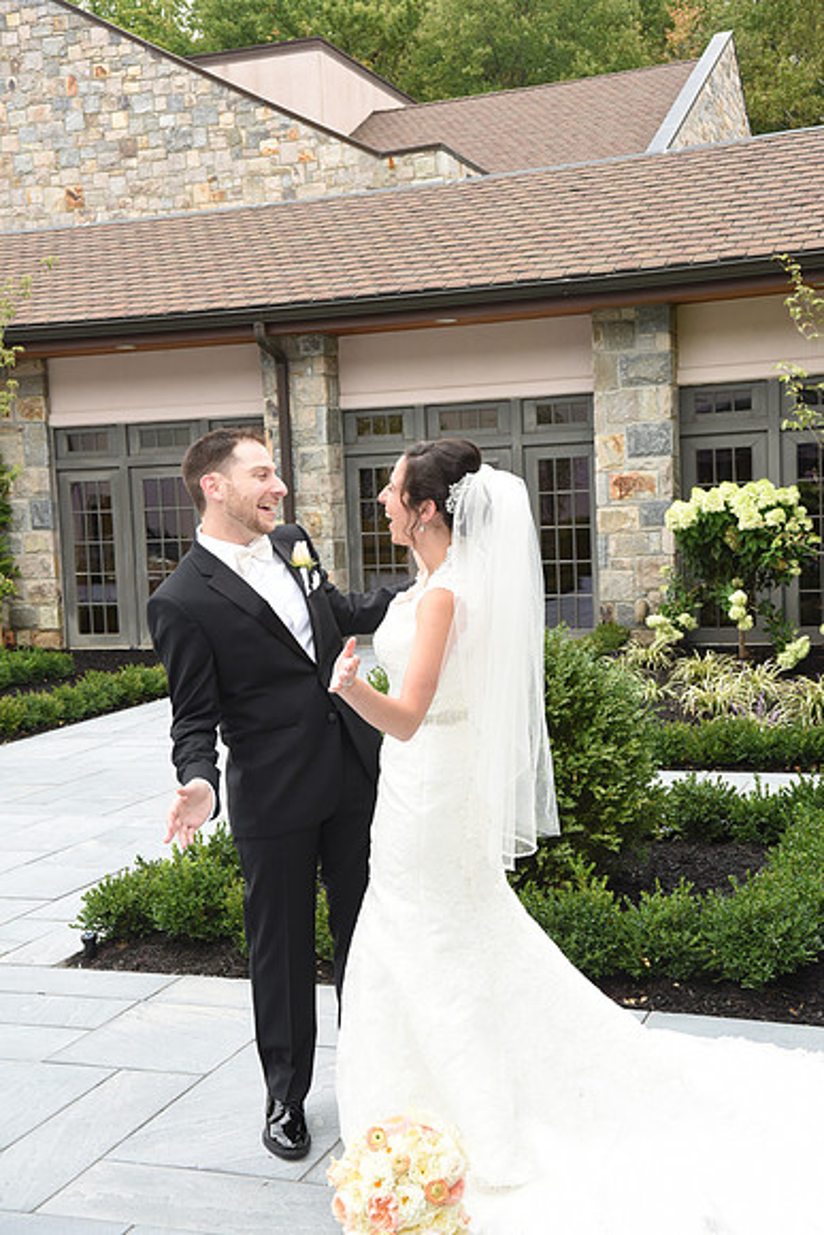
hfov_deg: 30.5
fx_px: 1510
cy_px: 618
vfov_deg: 44.5
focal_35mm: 44
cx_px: 412
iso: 1000
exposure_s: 1/200
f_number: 10
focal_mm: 44
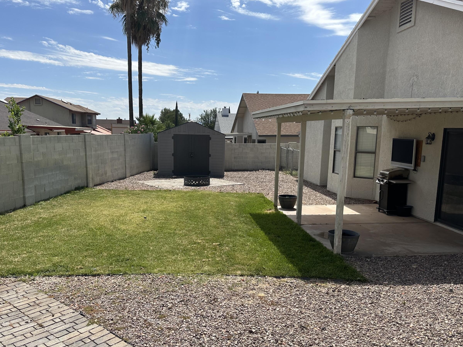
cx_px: 212
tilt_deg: -9.0
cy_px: 201
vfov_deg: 46.6
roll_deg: -0.7
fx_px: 401
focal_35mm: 30
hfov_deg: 59.9
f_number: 1.78
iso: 80
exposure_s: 1/5525
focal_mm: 6.86
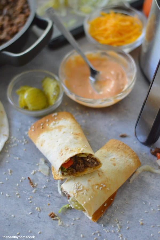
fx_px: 501
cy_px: 120
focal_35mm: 75
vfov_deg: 27.0
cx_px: 80
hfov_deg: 18.2
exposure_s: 1/500
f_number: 2
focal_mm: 50
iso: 1800
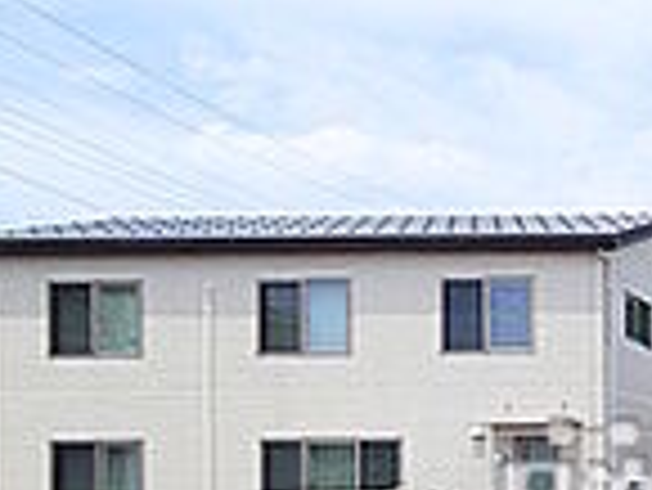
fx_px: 1093
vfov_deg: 24.1
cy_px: 499
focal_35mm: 58
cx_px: 976
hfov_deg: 25.3
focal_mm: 1.83
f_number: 2.2
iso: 53
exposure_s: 1/2294
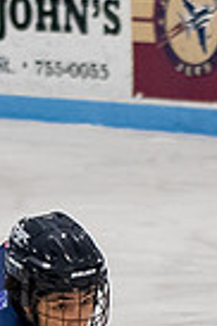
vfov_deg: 2.4
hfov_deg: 1.6
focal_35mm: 862
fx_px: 7813
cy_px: 590
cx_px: 46
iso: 2500
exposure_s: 1/800
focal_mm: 86
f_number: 3.2
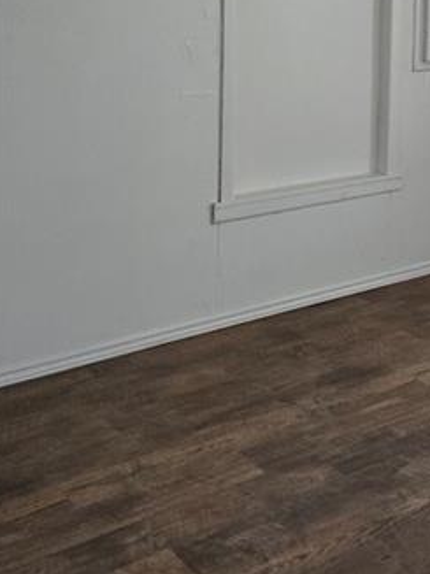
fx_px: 895
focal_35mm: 54
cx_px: 409
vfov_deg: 33.7
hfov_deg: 25.9
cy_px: 60
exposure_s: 1/180
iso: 160
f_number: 1.7
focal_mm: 6.3
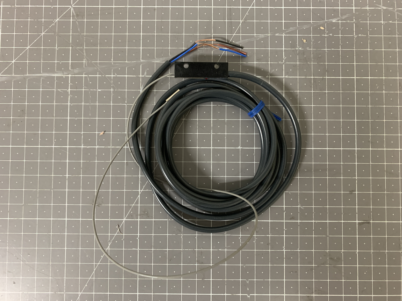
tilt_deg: -86.9
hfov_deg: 67.3
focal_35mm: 26
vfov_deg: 53.1
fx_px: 302
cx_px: 201
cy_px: 150
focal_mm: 4.25
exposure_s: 1/40
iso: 320
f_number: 1.8
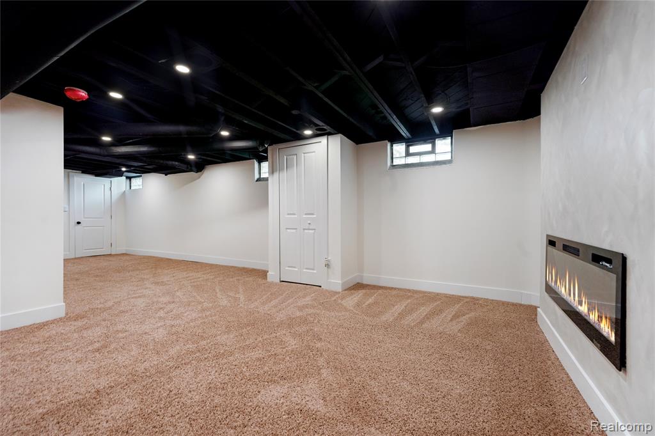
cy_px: 218
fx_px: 255
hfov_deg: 104.3
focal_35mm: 14
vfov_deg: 81.2
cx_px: 328
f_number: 8
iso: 100
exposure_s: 1/2
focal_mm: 14
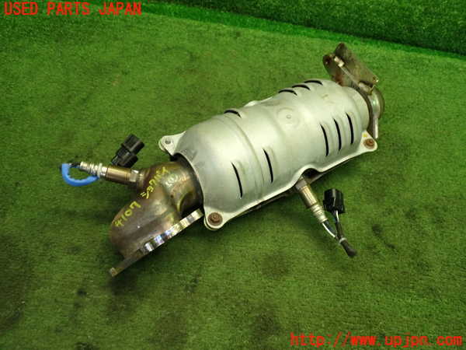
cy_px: 175
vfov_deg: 46.8
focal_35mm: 30
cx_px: 233
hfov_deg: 60.0
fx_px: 404
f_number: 2.3
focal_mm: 5.4
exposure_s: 1/50
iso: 200
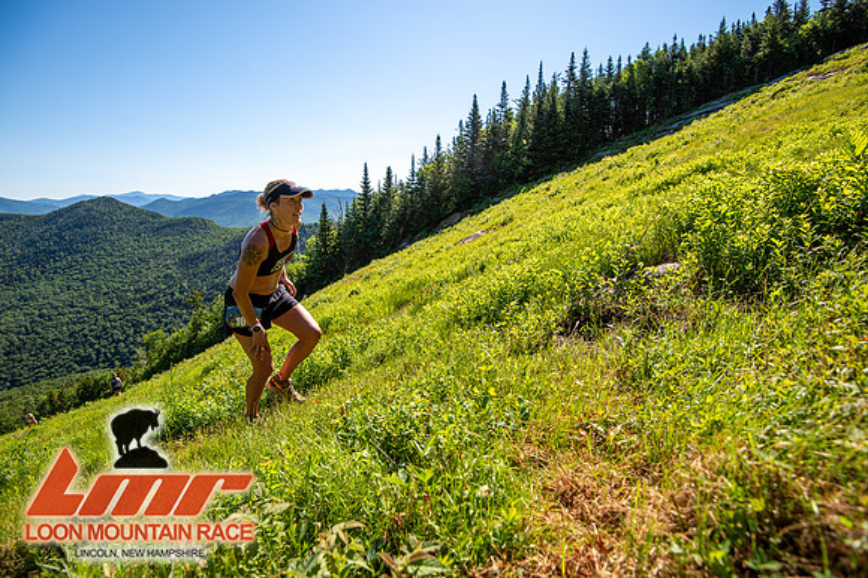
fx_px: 386
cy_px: 289
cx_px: 434
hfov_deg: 96.8
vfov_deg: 73.7
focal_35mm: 16
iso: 100
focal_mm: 16
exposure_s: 1/500
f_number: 5
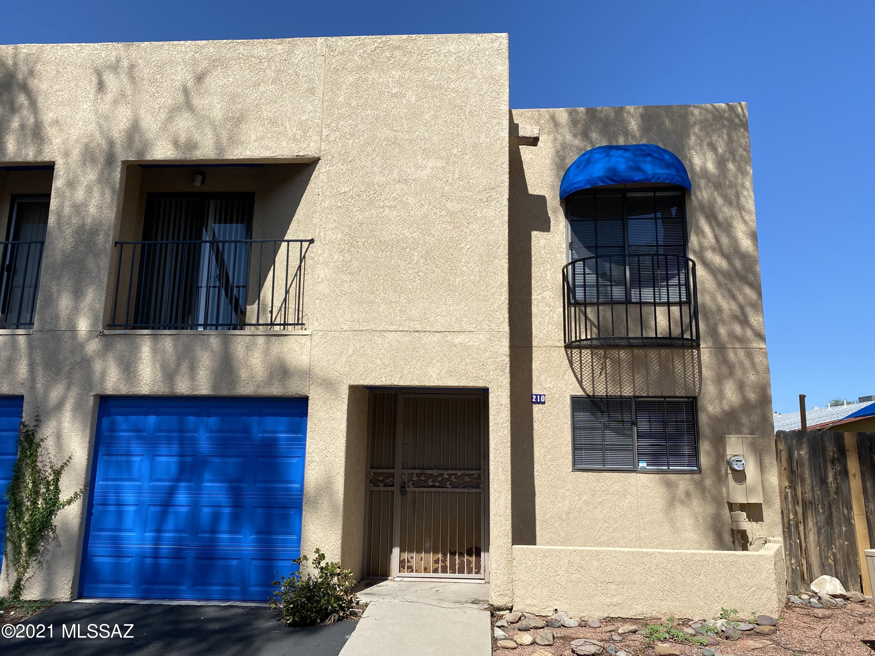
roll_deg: -1.4
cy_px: 328
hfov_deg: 67.3
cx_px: 438
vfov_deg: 53.1
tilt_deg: +9.9
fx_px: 657
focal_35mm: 26
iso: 32
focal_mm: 4.25
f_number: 1.8
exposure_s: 1/3401
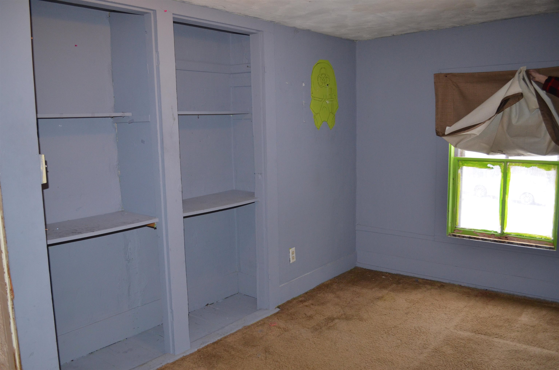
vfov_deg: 43.4
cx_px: 280
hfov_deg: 62.0
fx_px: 465
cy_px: 185
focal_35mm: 30
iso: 800
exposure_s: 1/60
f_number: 3.8
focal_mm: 20
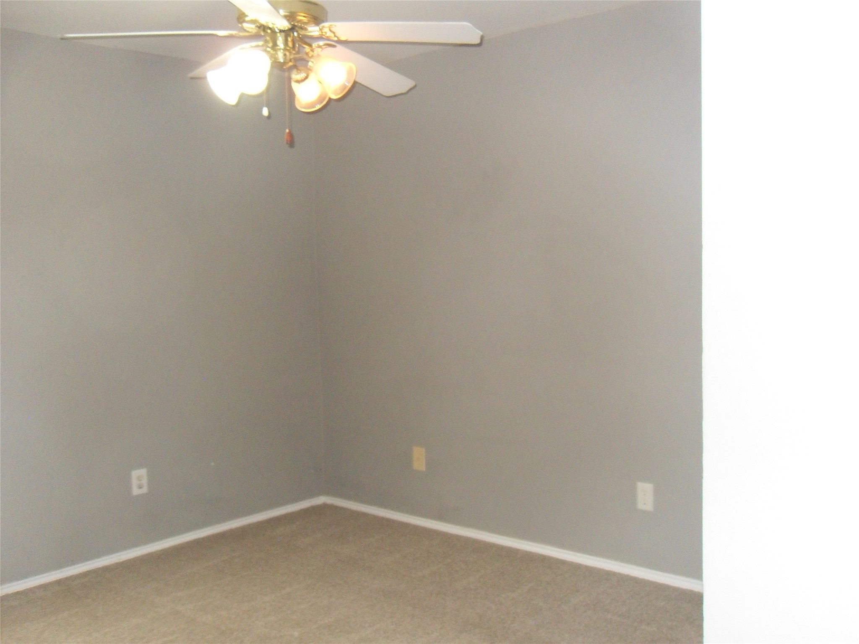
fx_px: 869
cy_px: 322
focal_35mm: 35
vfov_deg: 40.7
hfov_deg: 52.6
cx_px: 430
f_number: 3.5
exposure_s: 1/45
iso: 400
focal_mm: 6.3
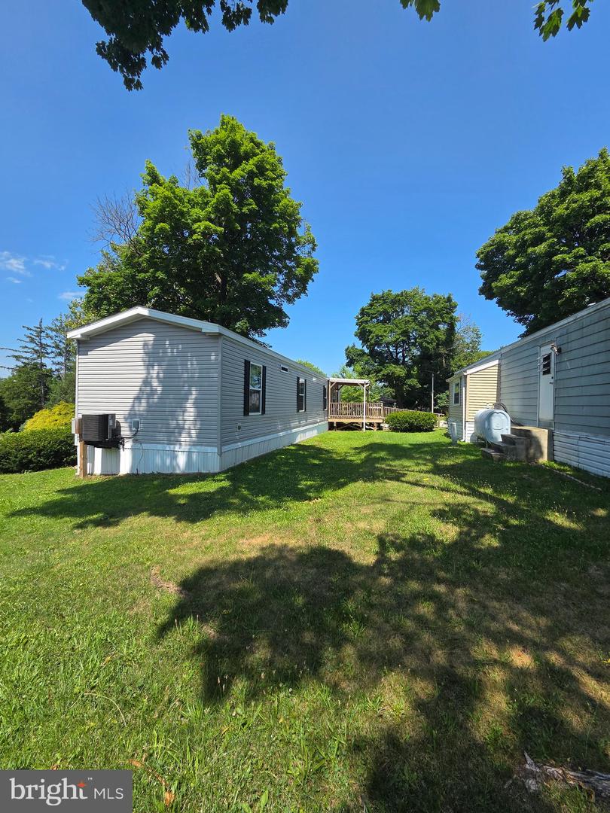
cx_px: 305
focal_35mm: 13
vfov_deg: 106.2
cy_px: 406
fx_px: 305
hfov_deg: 89.9
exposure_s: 1/1300
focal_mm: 2.2
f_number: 2.2
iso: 50
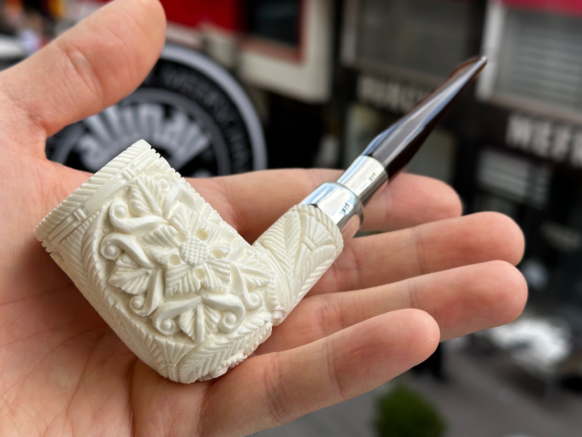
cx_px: 291
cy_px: 218
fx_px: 807
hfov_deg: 39.7
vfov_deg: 30.3
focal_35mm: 48
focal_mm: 6.86
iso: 64
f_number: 1.78
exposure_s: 1/594
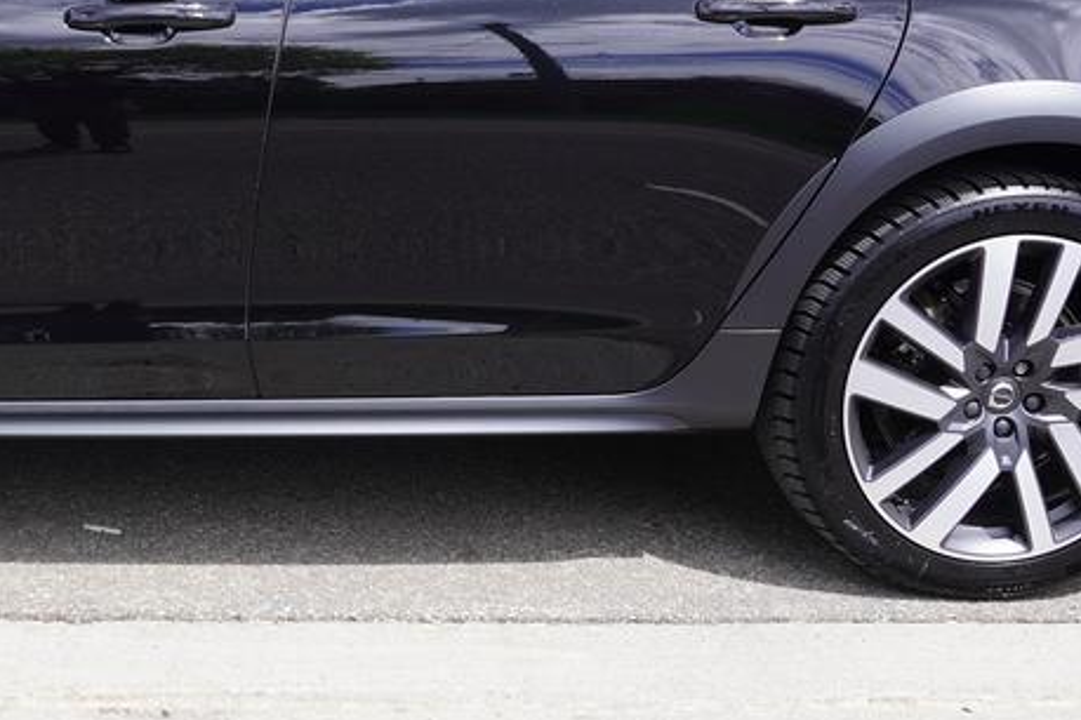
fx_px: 2012
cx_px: 146
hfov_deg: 29.1
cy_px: 235
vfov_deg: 20.2
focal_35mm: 67
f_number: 8
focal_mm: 16
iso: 100
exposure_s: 1/125
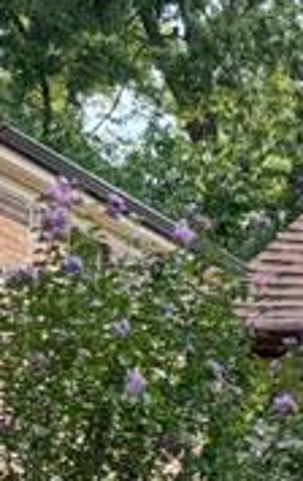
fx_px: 1920
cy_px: 359
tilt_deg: +11.4
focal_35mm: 146
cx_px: 1255
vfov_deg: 14.2
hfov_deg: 6.8
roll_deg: +0.0
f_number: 1.78
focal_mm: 6.76
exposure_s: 1/1493
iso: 100
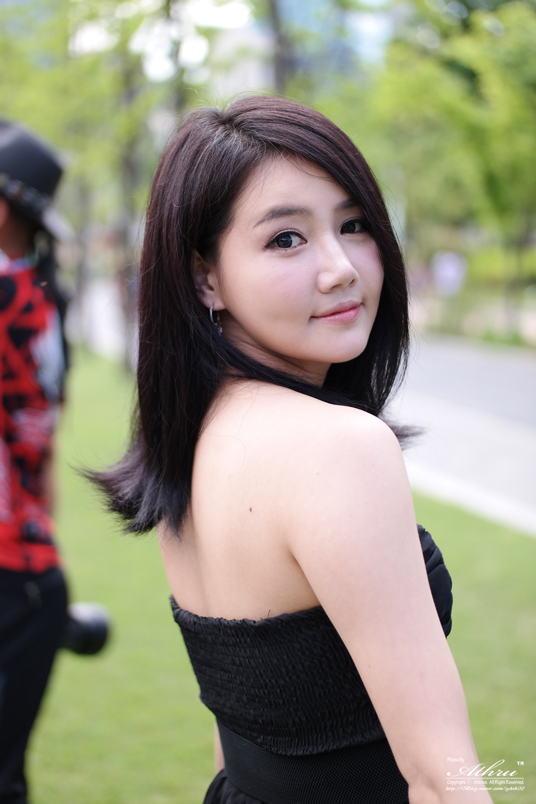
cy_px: 402
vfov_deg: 29.2
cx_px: 268
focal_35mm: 69
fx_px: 1541
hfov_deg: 19.7
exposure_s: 1/640
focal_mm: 45
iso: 100
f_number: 1.8
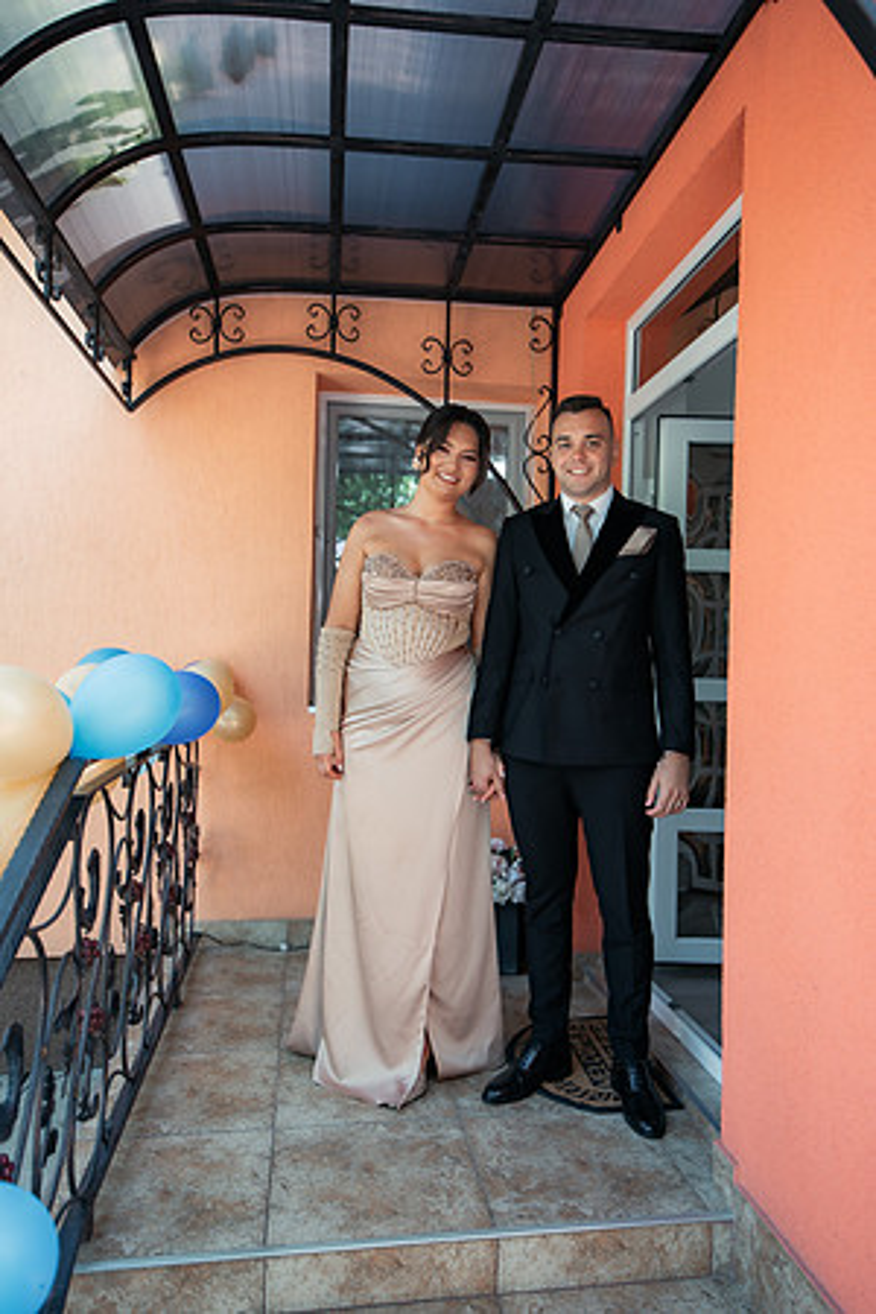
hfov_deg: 49.6
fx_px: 949
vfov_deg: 69.4
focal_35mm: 26
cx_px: 438
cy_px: 657
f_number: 2.8
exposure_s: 1/125
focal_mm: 26
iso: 100
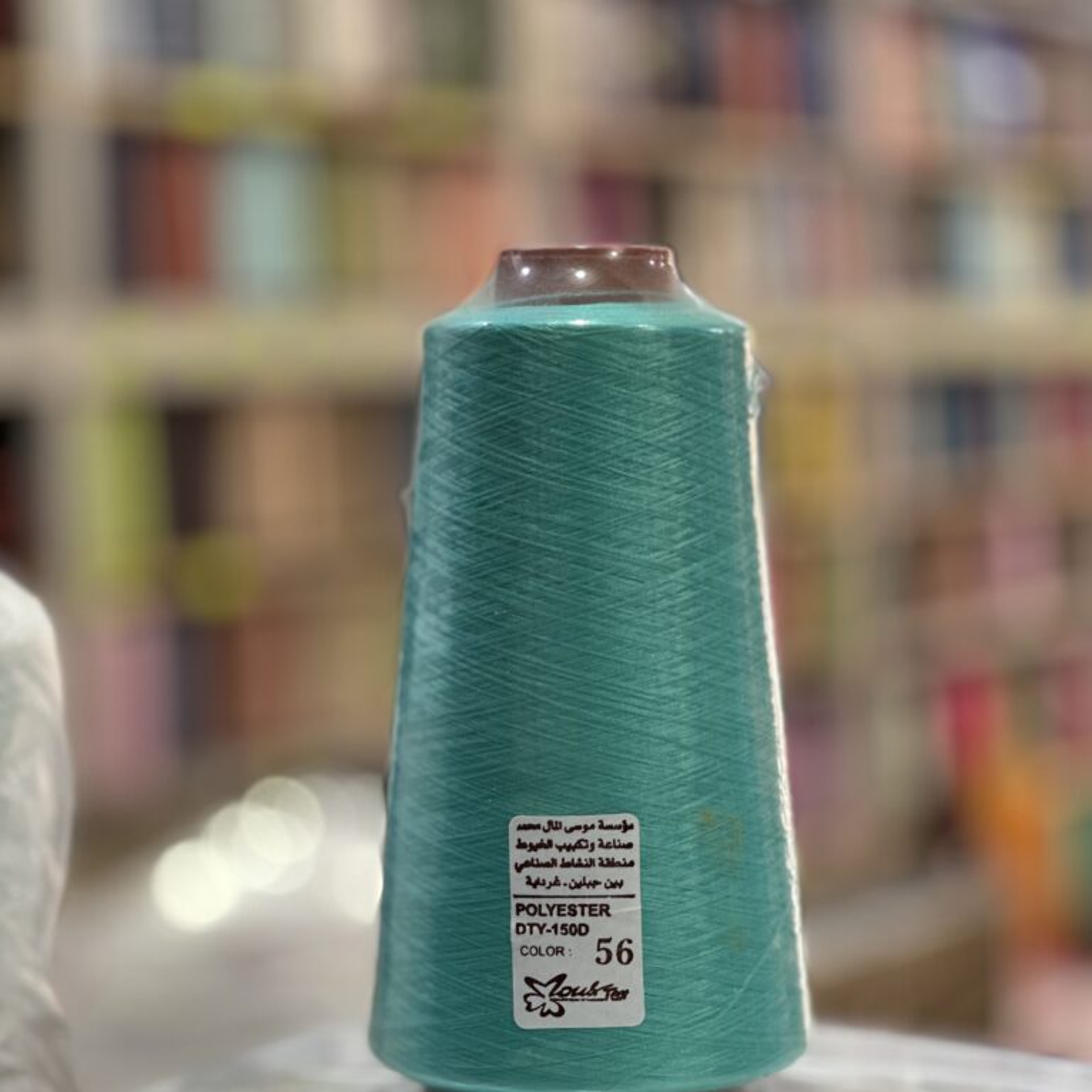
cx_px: 546
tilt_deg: -3.9
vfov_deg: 19.1
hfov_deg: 19.1
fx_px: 3248
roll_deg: +0.4
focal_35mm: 91
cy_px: 639
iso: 125
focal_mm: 9
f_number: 2.8
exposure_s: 1/33
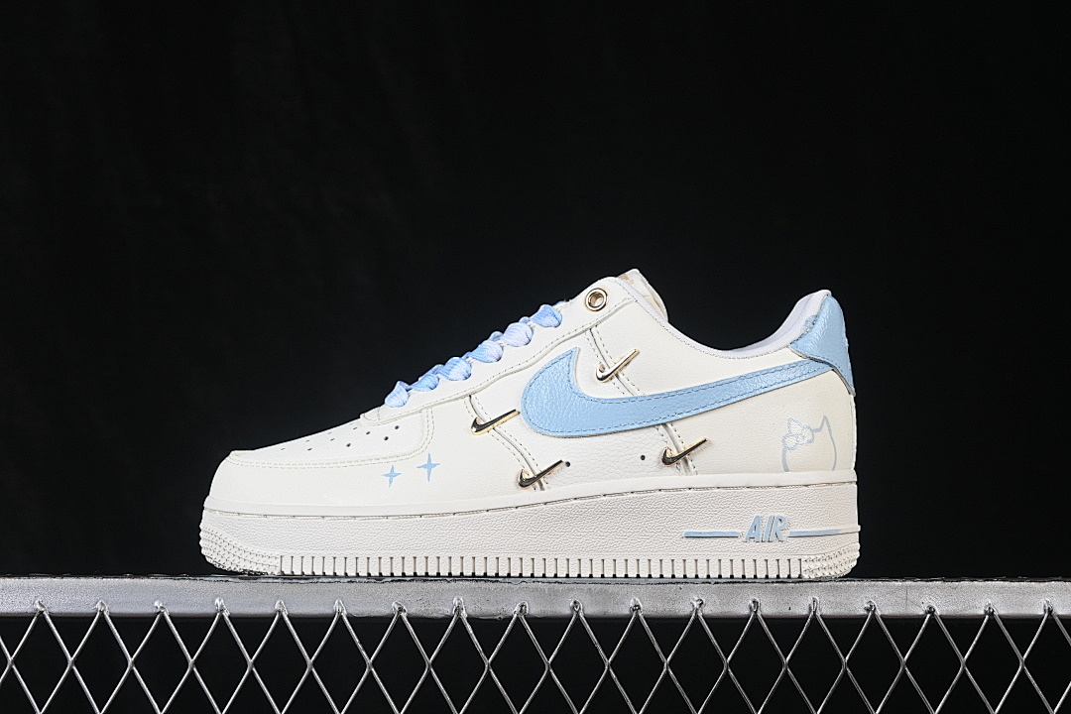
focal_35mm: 75
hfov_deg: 27.0
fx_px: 2231
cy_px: 357
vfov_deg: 18.2
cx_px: 536
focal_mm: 50
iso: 160
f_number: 8
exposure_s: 1/80
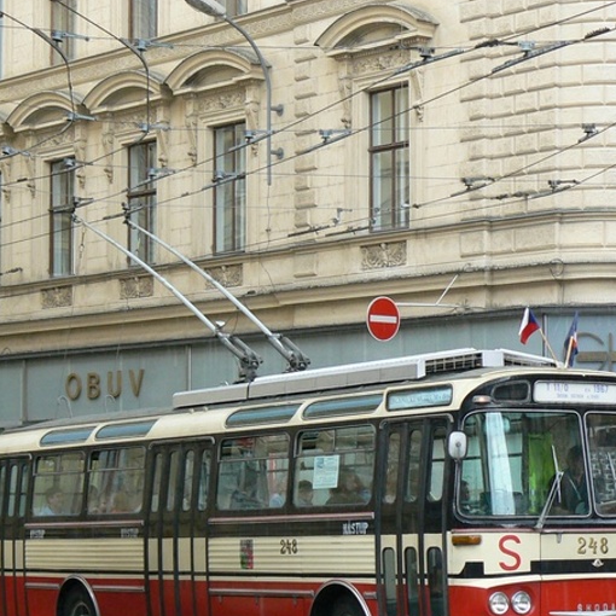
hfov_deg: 16.4
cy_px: 399
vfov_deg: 16.4
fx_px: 2134
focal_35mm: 106
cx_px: 302
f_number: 3.2
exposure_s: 1/200
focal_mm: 11.4
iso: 200
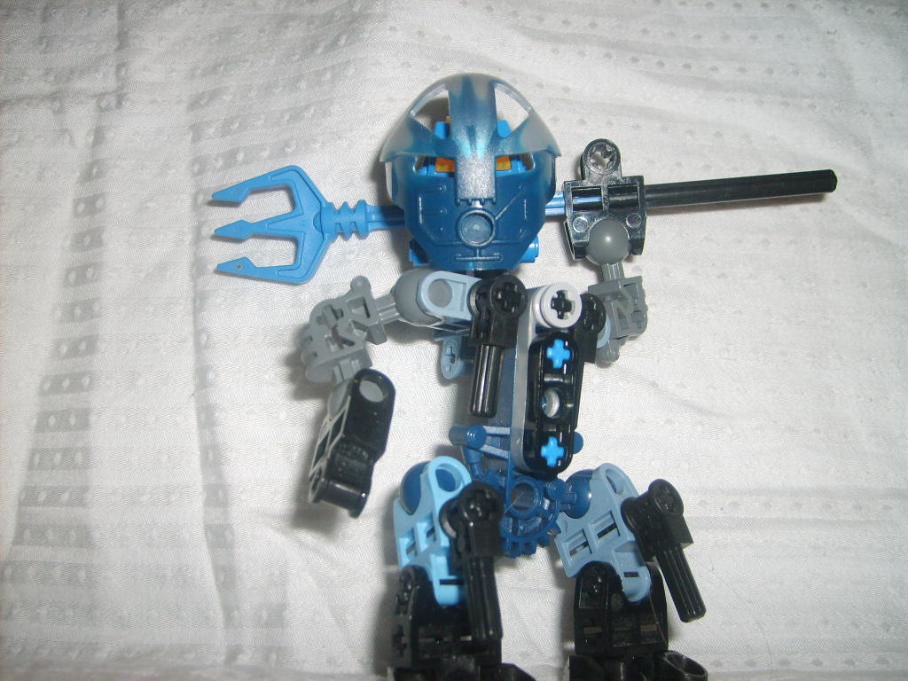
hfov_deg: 52.6
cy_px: 340
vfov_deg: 40.7
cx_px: 454
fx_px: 918
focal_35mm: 35
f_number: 2.8
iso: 100
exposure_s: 1/45
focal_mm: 5.8
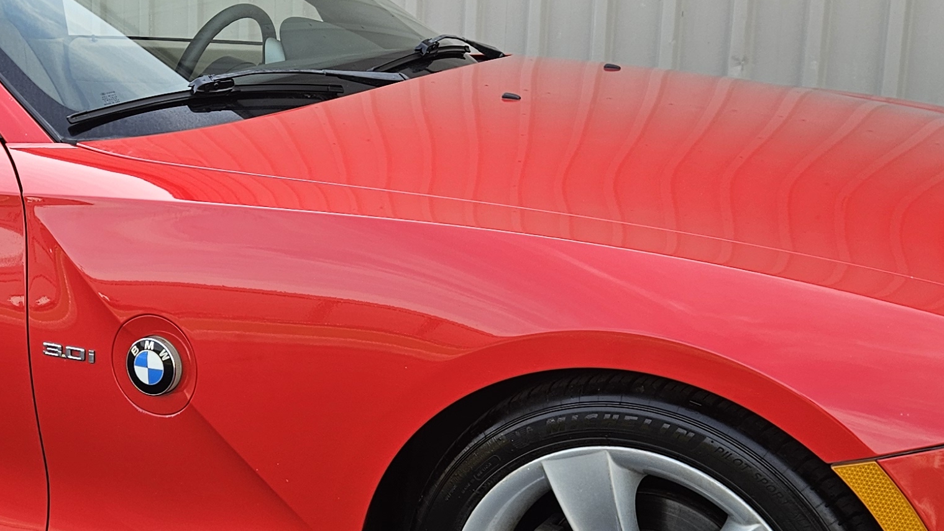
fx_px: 1652
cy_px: 330
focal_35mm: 66
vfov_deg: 18.2
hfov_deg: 31.6
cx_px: 303
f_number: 1.8
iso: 25
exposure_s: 1/308
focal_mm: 5.4
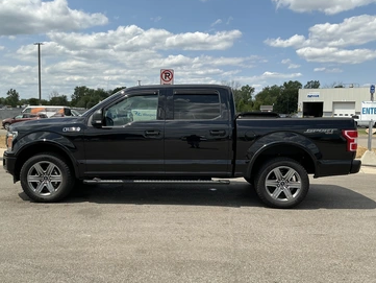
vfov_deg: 45.5
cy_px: 141
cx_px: 183
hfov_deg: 58.3
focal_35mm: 31
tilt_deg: -1.0
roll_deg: -2.3
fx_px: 337
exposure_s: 1/2320
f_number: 1.8
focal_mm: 3
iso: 25
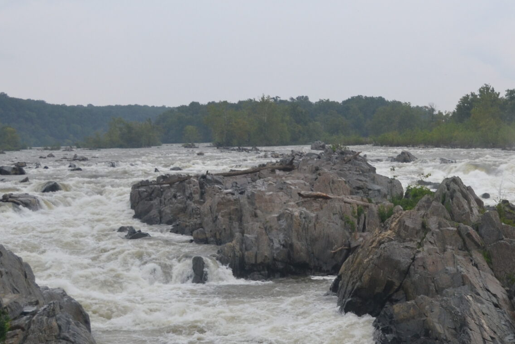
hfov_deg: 24.6
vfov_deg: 16.9
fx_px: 1159
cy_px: 191
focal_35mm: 81
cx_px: 424
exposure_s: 1/125
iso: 250
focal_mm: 24
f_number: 5.6
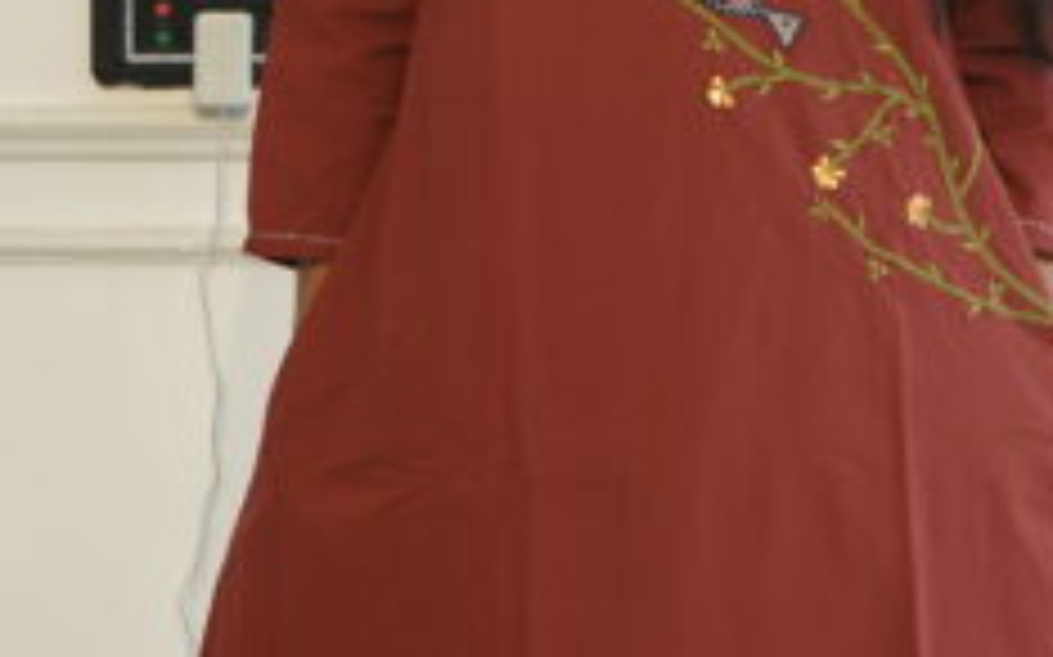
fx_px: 4389
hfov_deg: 13.7
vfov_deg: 8.4
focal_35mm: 153
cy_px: -220
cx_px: 558
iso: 200
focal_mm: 39
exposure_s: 1/100
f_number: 5.6
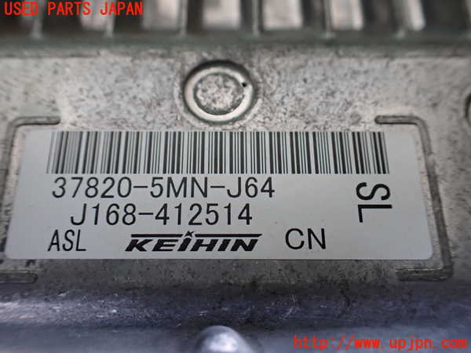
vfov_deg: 46.8
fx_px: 408
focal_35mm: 30
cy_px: 176
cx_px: 236
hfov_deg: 60.0
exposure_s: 1/125
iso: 320
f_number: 2.3
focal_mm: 5.4
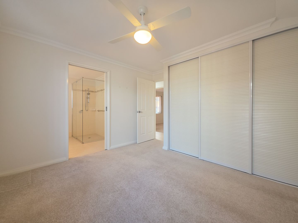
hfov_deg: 106.2
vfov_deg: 89.9
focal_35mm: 13
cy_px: 112
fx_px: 112
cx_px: 149
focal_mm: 2.2
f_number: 1.9
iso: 160
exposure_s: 1/100
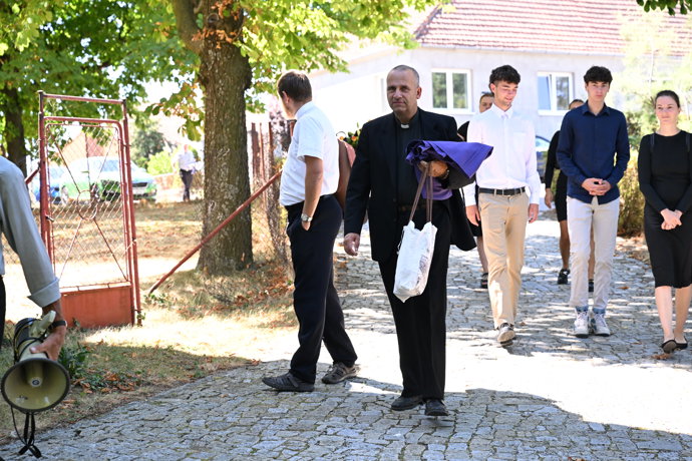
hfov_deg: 28.8
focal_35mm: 70
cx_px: 346
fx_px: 1345
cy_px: 230
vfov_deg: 19.5
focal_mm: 70
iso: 1250
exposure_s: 1/500
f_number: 5
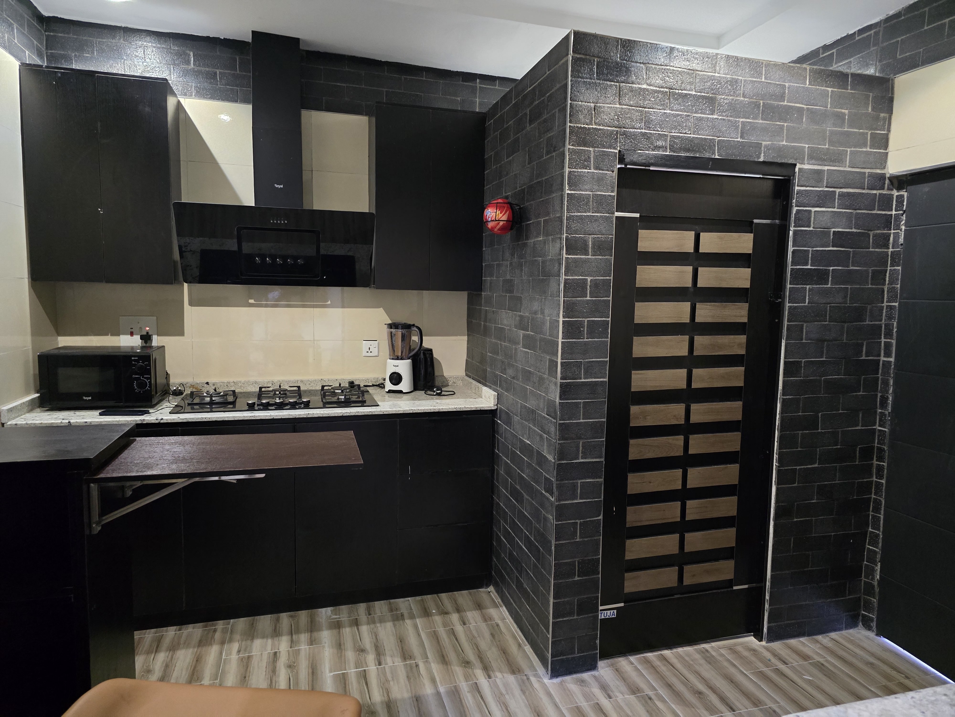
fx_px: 635
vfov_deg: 58.9
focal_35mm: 23
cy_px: 358
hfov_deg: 73.9
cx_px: 478
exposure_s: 1/50
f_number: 1.7
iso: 2000
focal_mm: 6.3
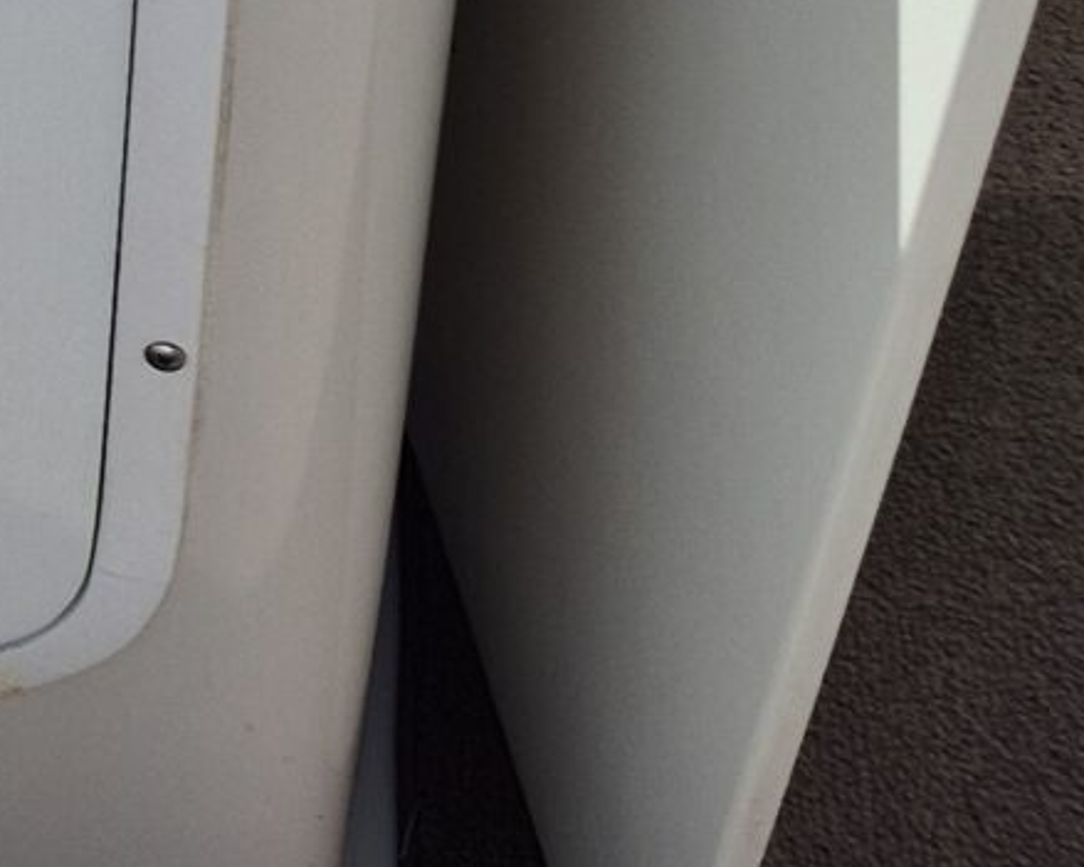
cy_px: -1299
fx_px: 4202
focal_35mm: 131
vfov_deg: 10.1
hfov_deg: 13.4
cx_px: -788
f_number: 1.8
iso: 25
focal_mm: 5.4
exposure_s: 1/3864
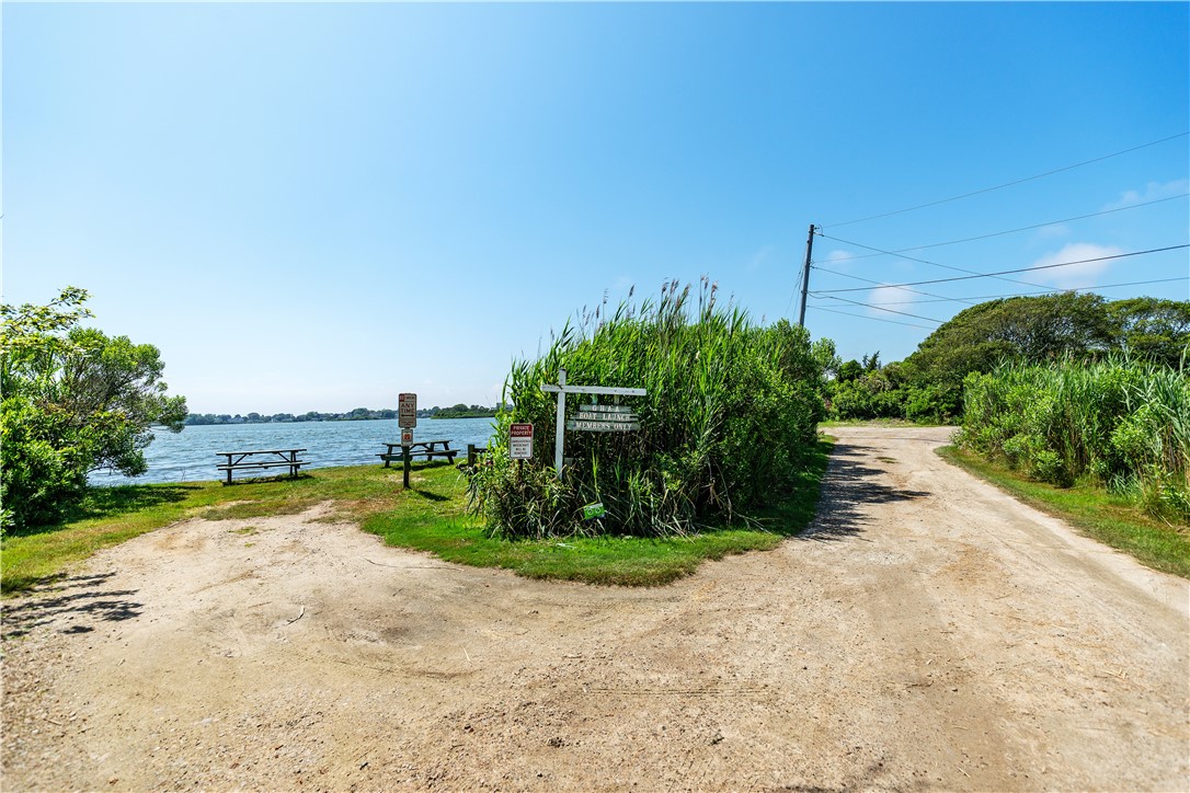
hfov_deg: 96.7
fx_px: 529
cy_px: 396
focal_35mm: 16
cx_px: 595
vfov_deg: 73.7
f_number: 6.3
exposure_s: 1/400
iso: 100
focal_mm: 16
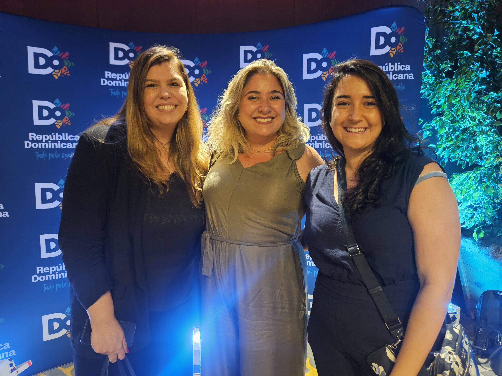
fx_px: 334
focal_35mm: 23
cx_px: 251
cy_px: 188
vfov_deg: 58.9
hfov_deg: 73.9
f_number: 1.8
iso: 1000
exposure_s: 1/24
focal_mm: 5.4
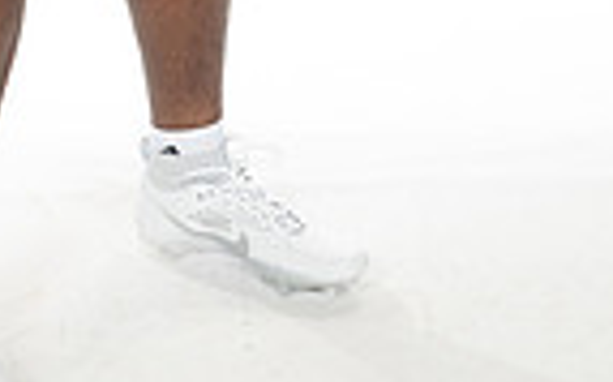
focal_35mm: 186
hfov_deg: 11.2
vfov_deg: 6.7
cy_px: -494
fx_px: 3104
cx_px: 86
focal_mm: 58
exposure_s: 1/320
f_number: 7.1
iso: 800
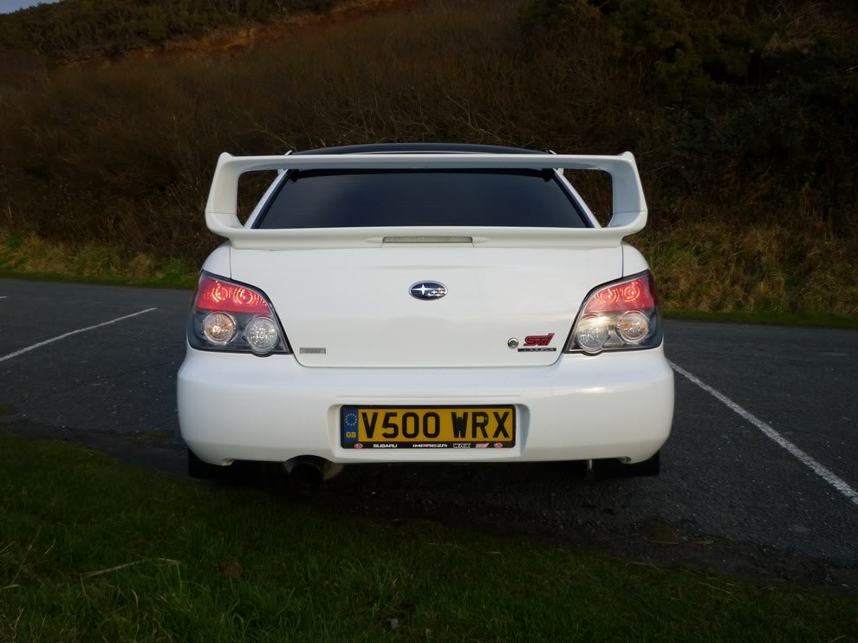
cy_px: 320
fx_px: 743
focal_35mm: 30
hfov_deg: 60.0
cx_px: 416
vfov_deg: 46.8
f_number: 3.3
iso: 80
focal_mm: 5.2
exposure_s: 1/250
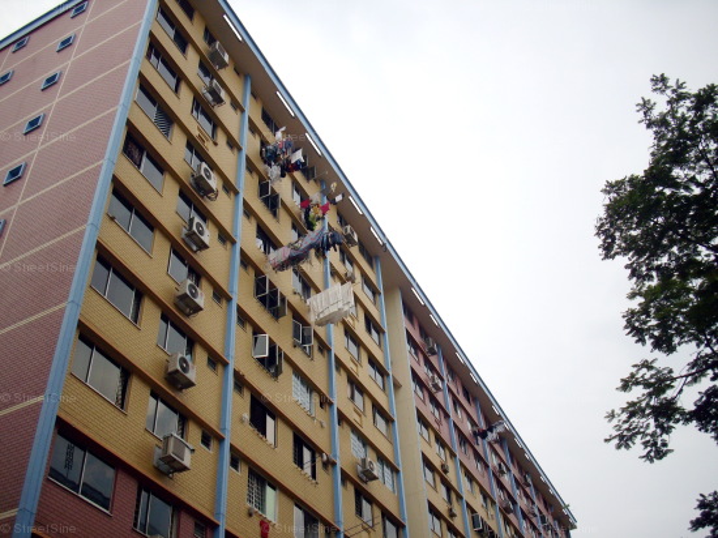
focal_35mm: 37
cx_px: 359
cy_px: 269
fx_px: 767
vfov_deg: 38.6
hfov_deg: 50.2
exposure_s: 1/400
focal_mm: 6.2
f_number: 5.6
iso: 80
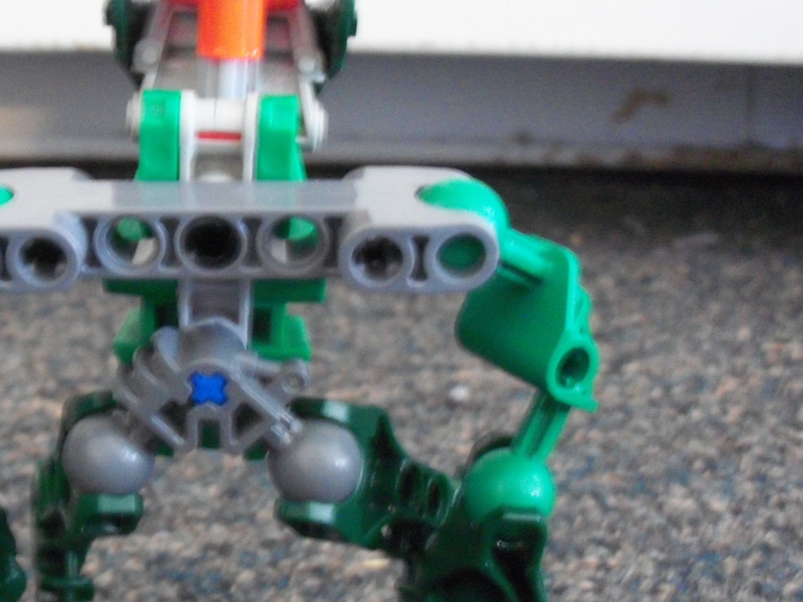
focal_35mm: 57
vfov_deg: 25.6
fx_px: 1322
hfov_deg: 33.1
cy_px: 347
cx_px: 191
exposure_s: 1/2
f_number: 3
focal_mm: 6.3
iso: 400
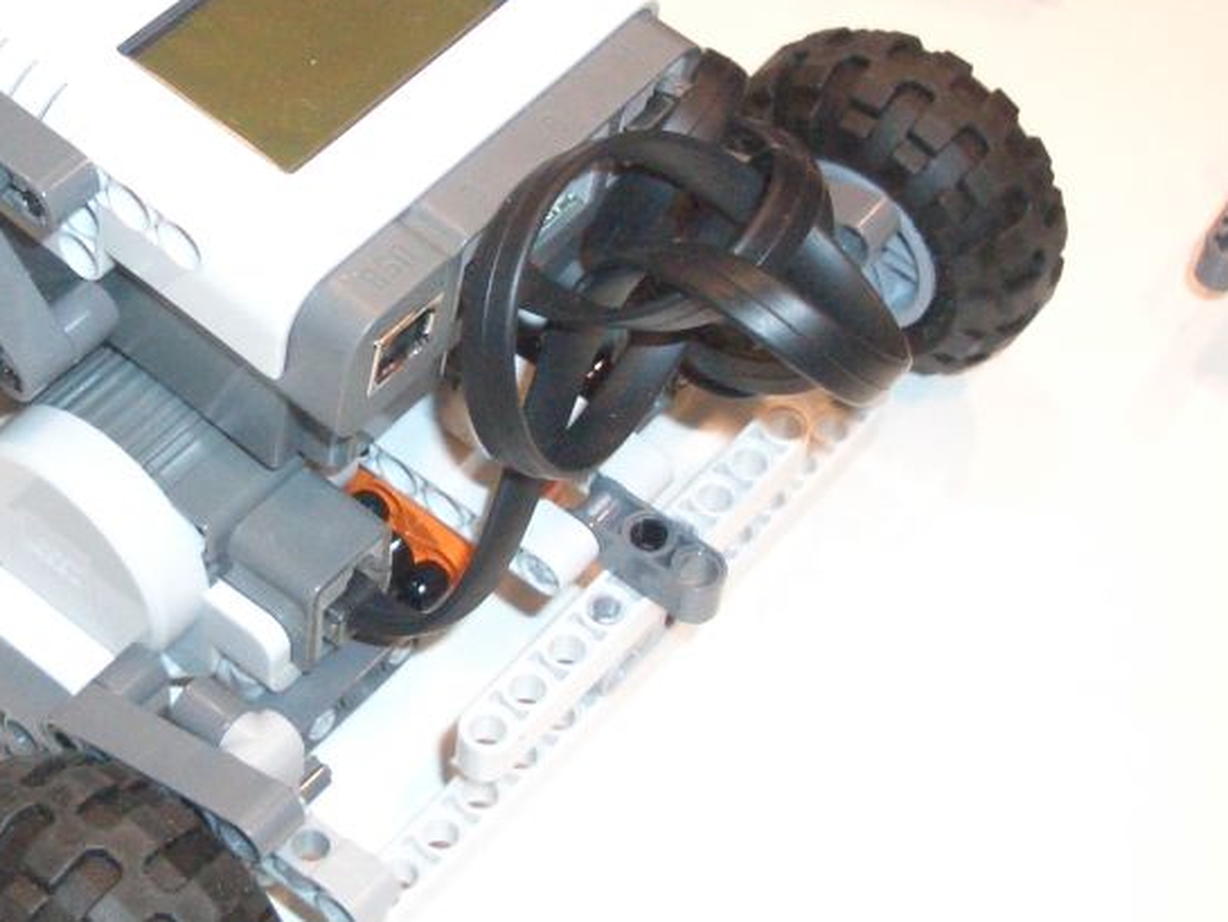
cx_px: 230
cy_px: 408
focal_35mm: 74
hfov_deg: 25.8
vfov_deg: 19.9
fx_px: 2626
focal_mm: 5.8
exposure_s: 1/100
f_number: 2.6
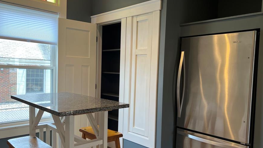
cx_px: 126
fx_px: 230
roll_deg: -2.8
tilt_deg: -2.2
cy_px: 78
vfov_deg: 35.6
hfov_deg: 59.5
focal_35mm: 33
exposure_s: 1/120
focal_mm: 5.7
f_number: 1.5
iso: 40
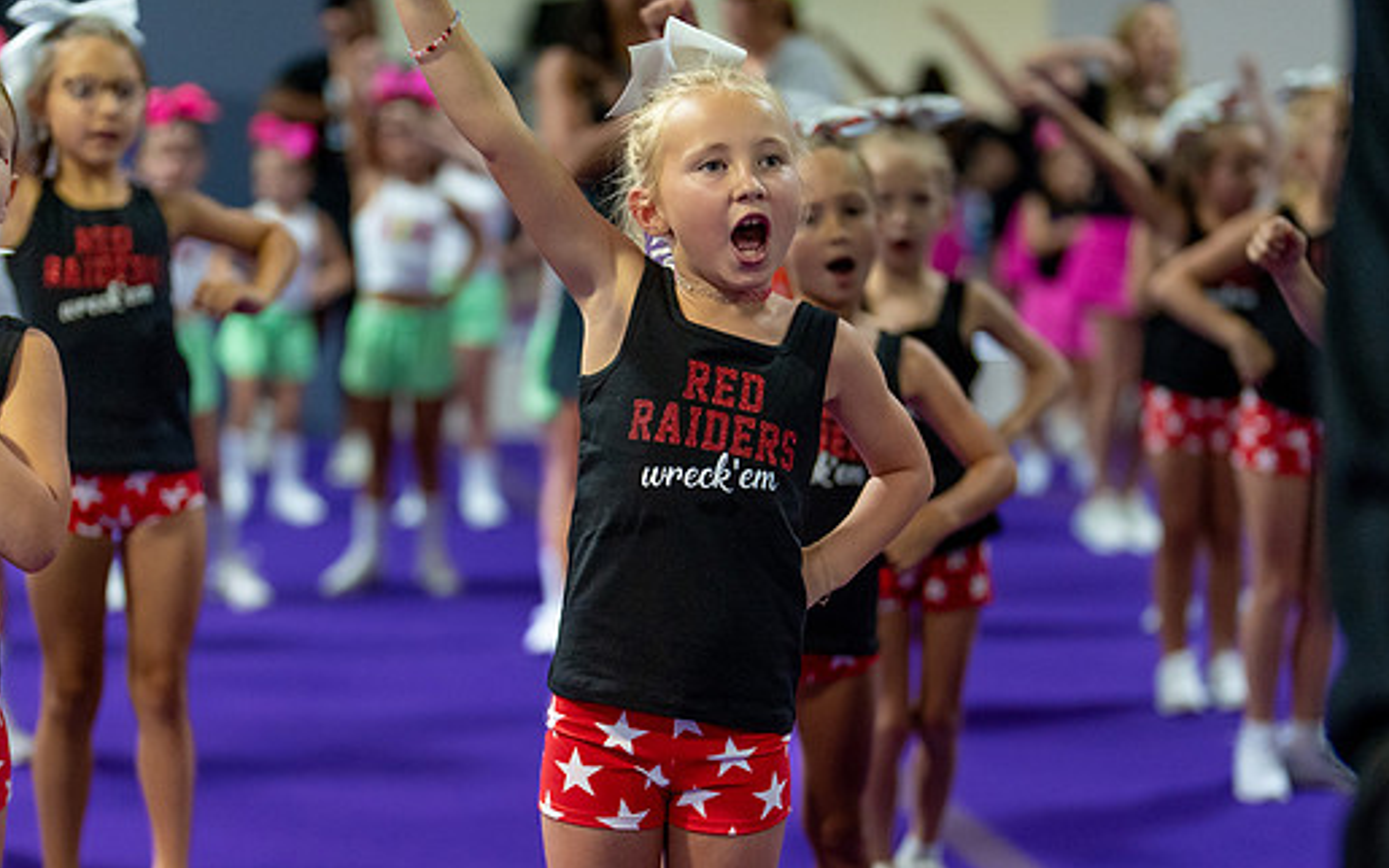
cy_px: 512
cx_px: 656
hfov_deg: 24.6
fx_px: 3180
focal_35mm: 84
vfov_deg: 15.5
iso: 1600
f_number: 1.2
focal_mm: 50
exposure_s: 1/1000
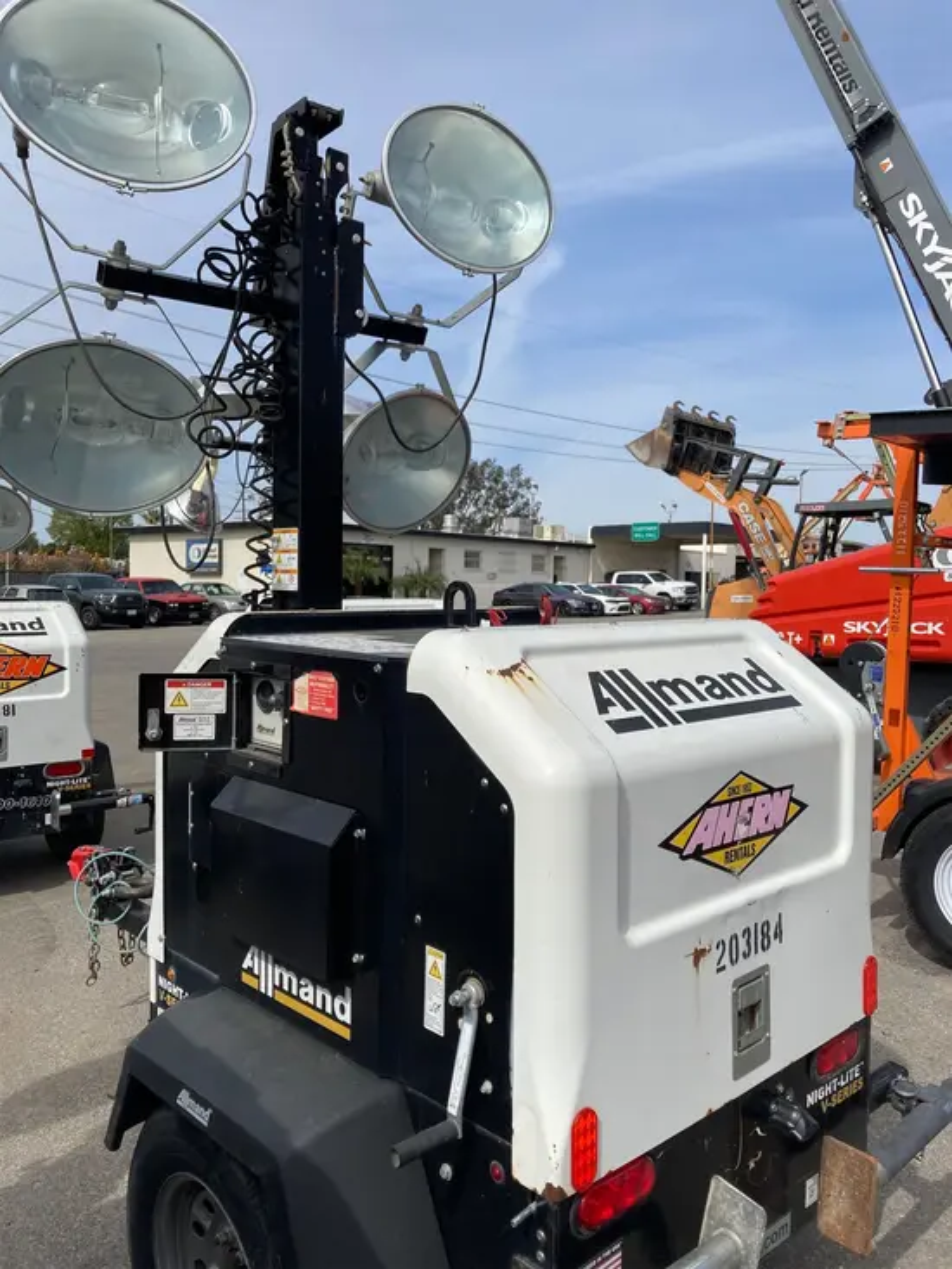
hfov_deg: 49.8
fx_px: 1026
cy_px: 634
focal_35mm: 28
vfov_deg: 63.4
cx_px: 476
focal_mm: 3.99
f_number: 1.8
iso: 20
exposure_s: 1/2703
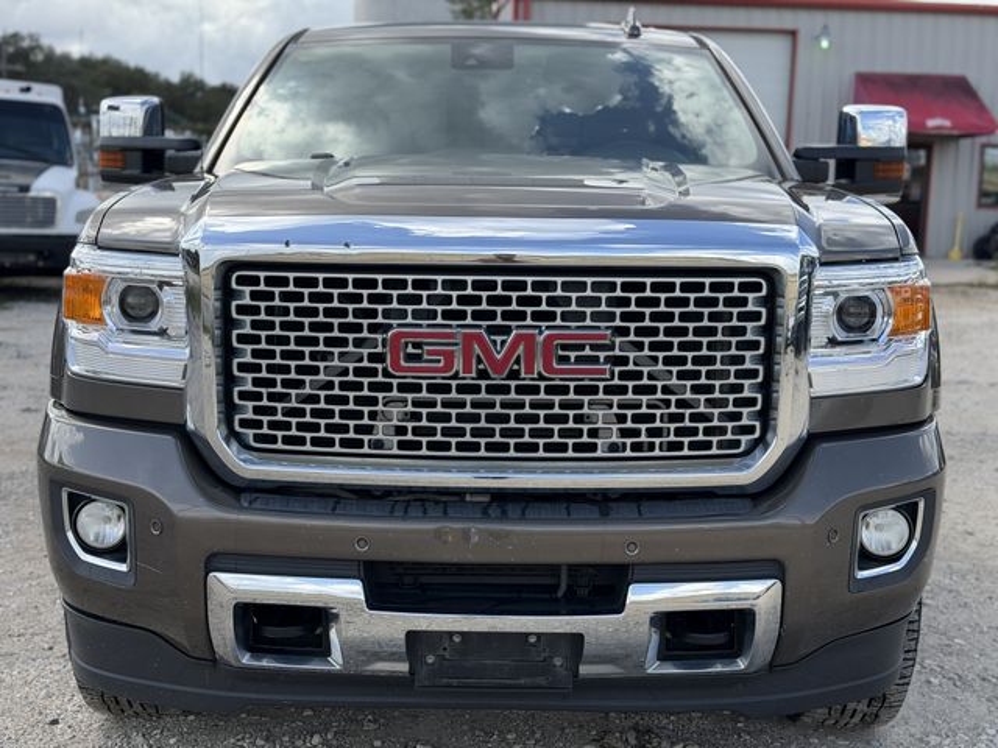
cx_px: 499
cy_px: 374
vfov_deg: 30.3
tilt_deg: -6.5
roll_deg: -2.4
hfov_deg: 39.7
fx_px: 1384
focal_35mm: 48
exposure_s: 1/2494
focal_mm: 6.76
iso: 80
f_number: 1.78
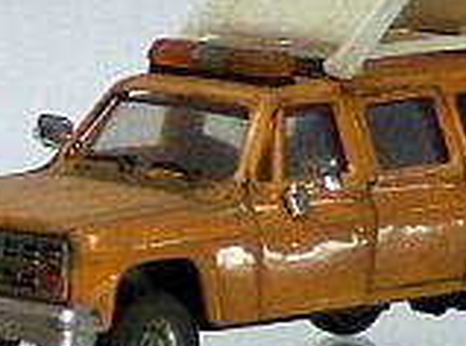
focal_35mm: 157
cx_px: 234
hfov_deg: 12.6
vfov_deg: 9.4
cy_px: 45
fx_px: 2106
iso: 200
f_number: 3.2
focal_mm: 11.3
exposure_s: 1/64.4
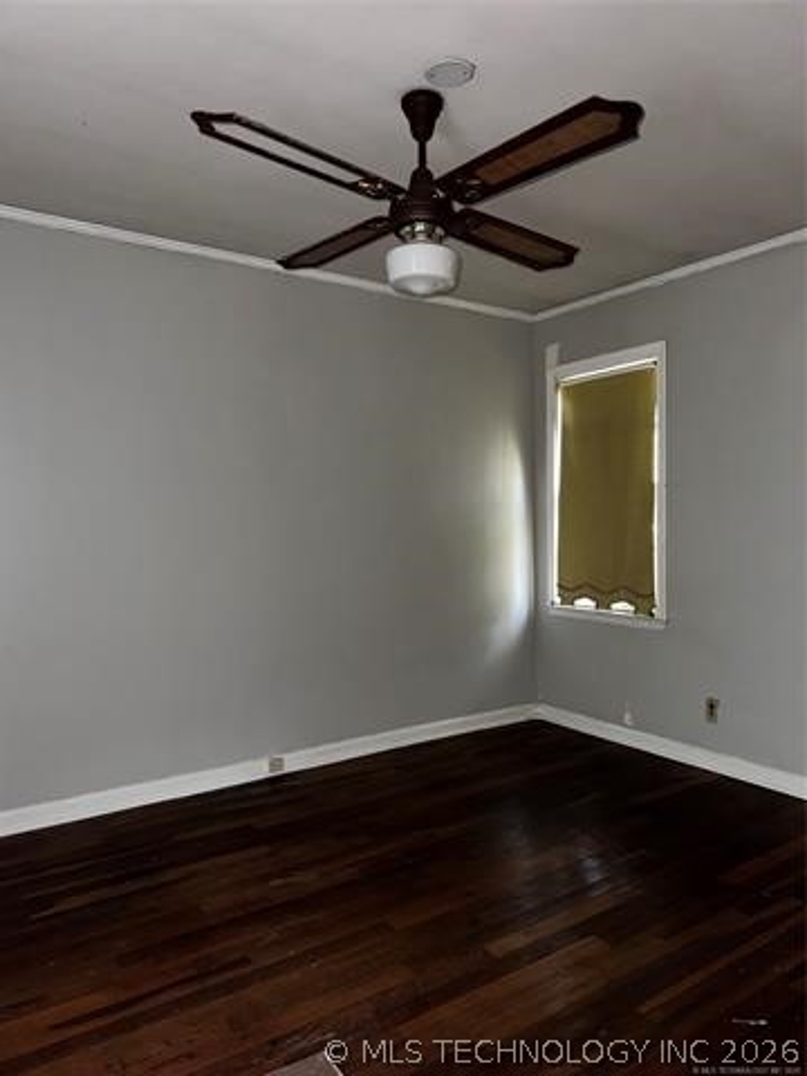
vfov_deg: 71.6
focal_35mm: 24
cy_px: 538
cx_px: 404
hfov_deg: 56.8
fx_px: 746
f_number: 1.78
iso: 125
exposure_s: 1/11
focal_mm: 6.76
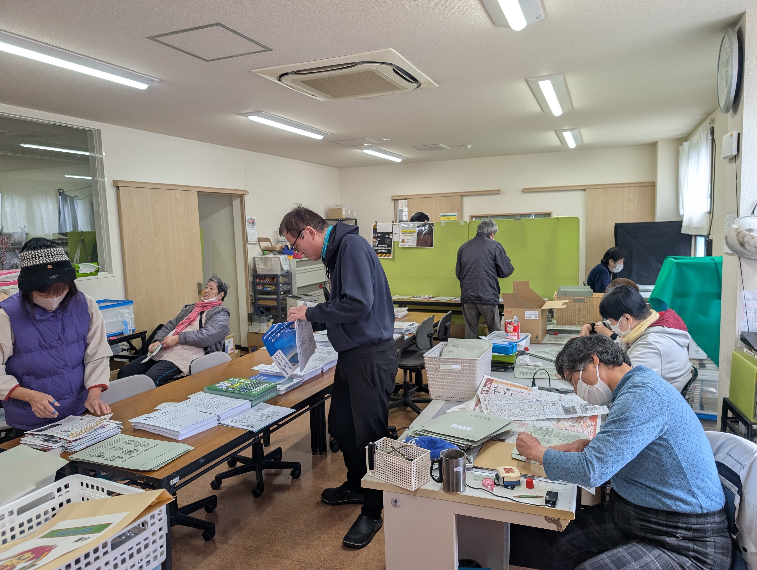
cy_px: 285
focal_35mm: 24
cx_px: 378
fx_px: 526
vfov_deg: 56.9
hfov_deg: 71.5
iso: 83
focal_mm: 6.9
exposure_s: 1/128
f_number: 1.68
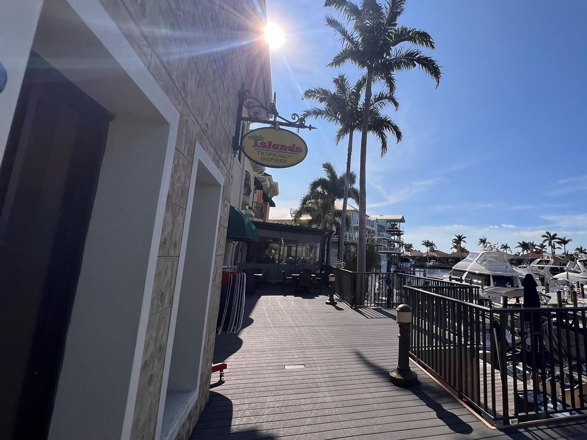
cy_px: 205
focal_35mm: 17
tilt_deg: +8.1
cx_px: 371
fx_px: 288
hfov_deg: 89.0
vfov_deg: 74.6
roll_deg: -2.4
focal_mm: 1.57
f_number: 1.8
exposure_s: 1/3650
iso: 32
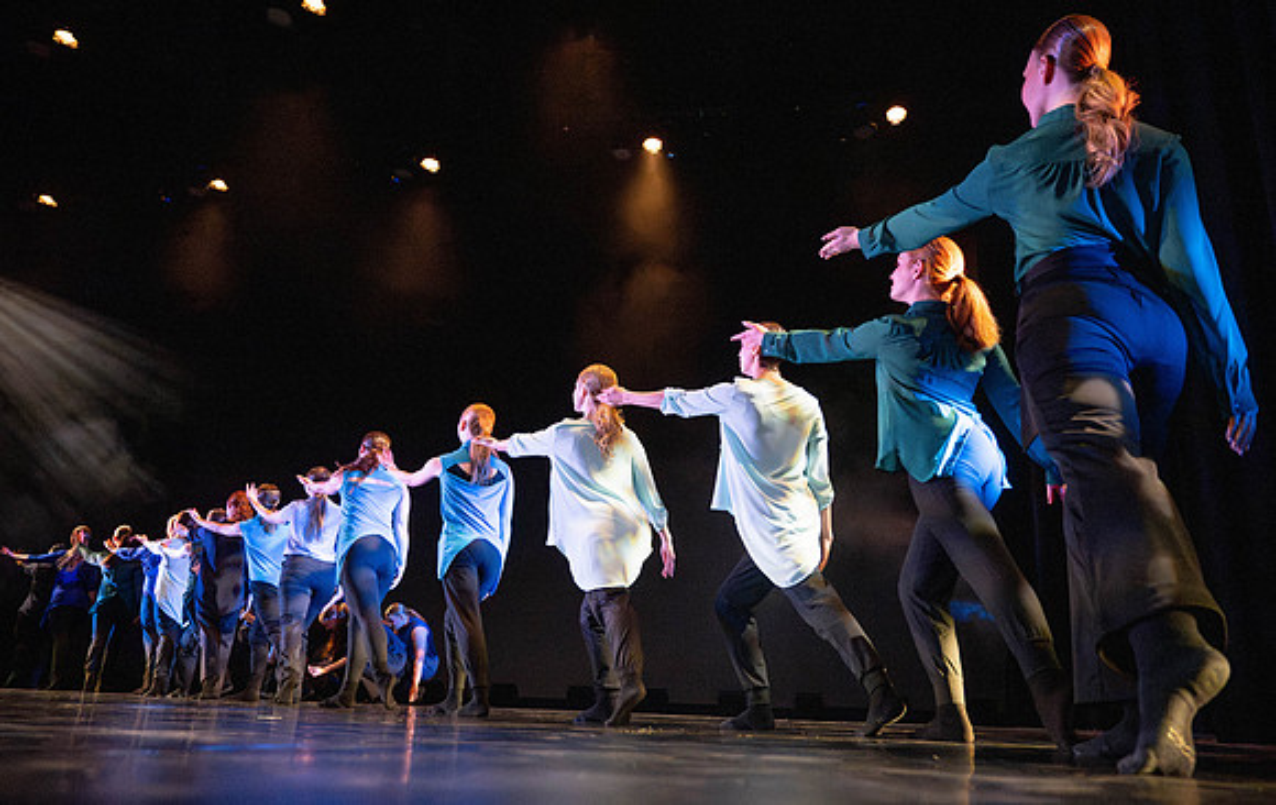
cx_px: 676
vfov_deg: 48.1
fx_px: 901
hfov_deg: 70.5
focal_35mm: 26
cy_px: 450
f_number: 4
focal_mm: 24
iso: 8000
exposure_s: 1/200
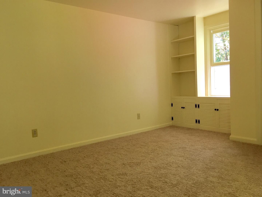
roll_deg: +2.7
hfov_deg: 61.7
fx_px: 219
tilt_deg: -5.7
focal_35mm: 29
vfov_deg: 48.2
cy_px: 98
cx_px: 131
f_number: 2.2
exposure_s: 1/30
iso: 80
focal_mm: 4.15
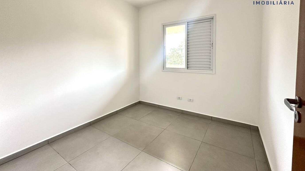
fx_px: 129
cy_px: 65
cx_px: 156
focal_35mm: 16
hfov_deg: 99.4
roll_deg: -0.4
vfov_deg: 66.2
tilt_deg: -2.2
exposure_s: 1/60
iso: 400
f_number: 2.2
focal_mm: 2.22
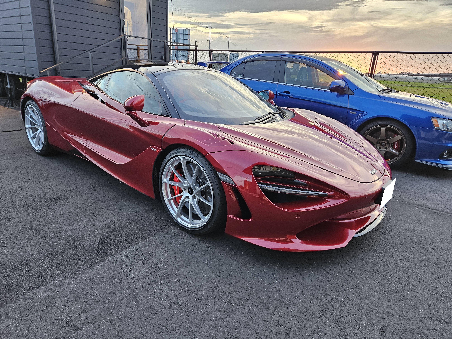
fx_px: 300
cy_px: 170
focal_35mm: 23
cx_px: 226
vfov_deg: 58.9
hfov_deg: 73.9
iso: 320
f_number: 1.8
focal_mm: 5.4
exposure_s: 1/120
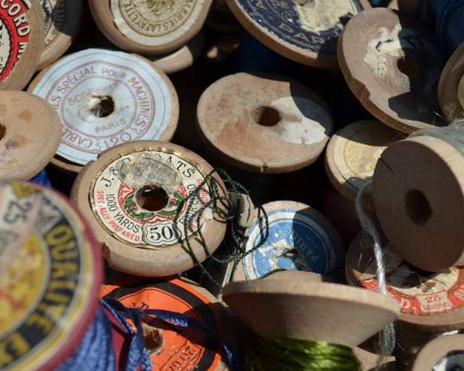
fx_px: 796
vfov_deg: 26.2
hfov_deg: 32.5
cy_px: 183
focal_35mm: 58
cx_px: 209
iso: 100
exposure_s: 1/500
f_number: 8
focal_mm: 28
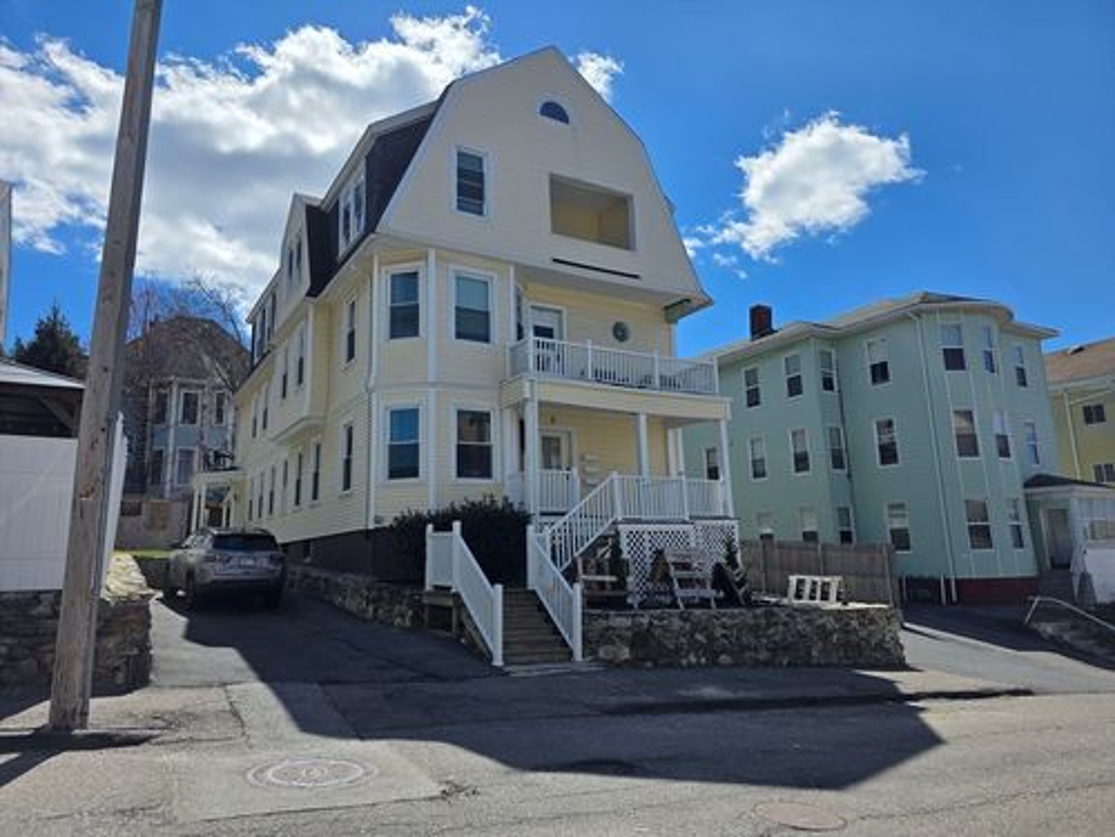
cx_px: 558
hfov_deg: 73.9
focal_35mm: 23
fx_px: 741
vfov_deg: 58.9
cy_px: 418
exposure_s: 1/7944
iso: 50
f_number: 1.7
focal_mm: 6.3
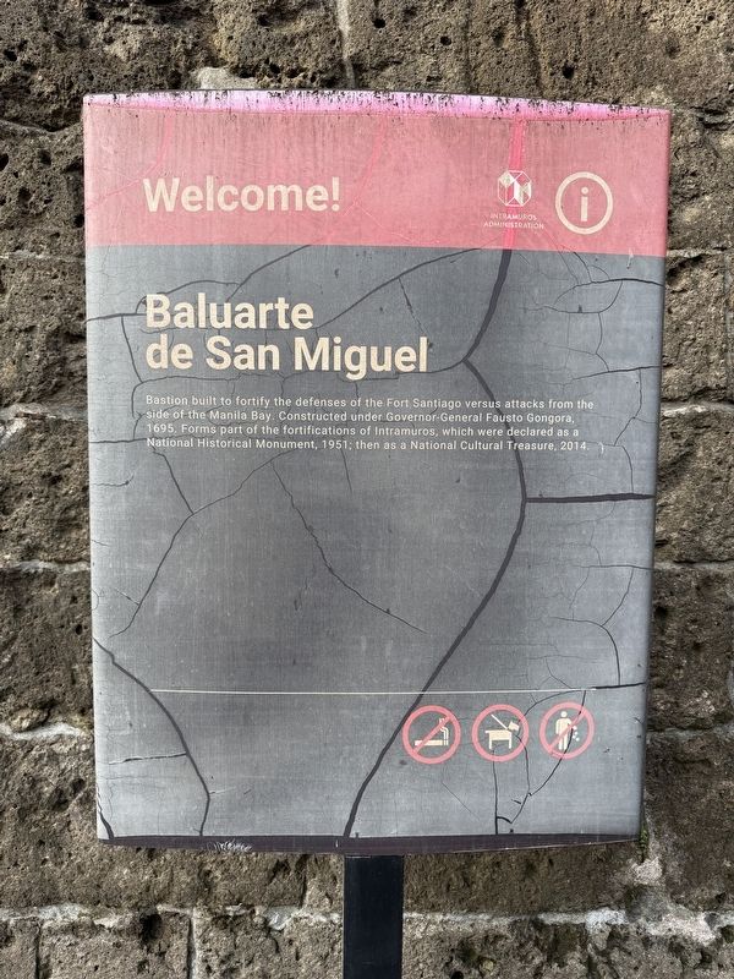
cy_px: 490
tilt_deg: -3.1
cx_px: 367
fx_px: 679
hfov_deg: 56.8
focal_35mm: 24
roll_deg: -1.6
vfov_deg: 71.6
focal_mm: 6.76
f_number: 1.78
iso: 80
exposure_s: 1/695
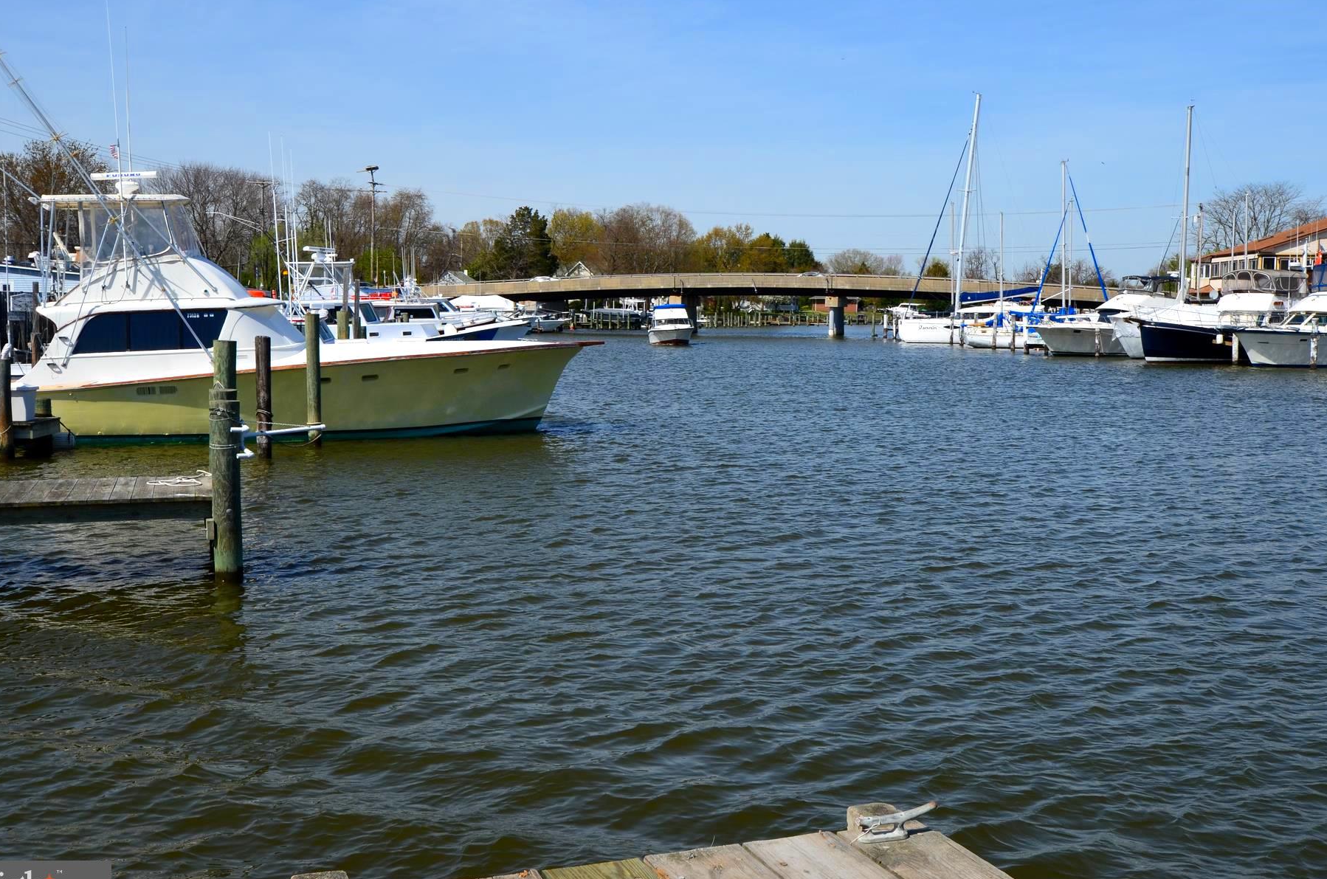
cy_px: 413
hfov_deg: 47.5
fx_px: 1508
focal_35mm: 41
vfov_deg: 32.5
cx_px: 705
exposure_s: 1/320
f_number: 10
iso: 200
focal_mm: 24
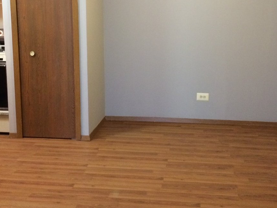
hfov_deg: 38.1
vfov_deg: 28.8
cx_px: 155
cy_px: 60
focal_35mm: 50
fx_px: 400
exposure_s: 1/15
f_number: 2.2
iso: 320
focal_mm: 4.12
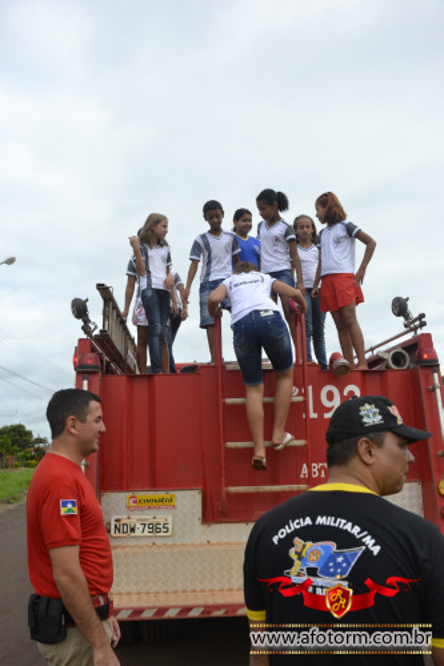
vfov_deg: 57.2
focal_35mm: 33
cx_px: 222
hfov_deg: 39.9
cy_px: 333
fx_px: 611
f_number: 5.6
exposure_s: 1/1600
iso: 400
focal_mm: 22
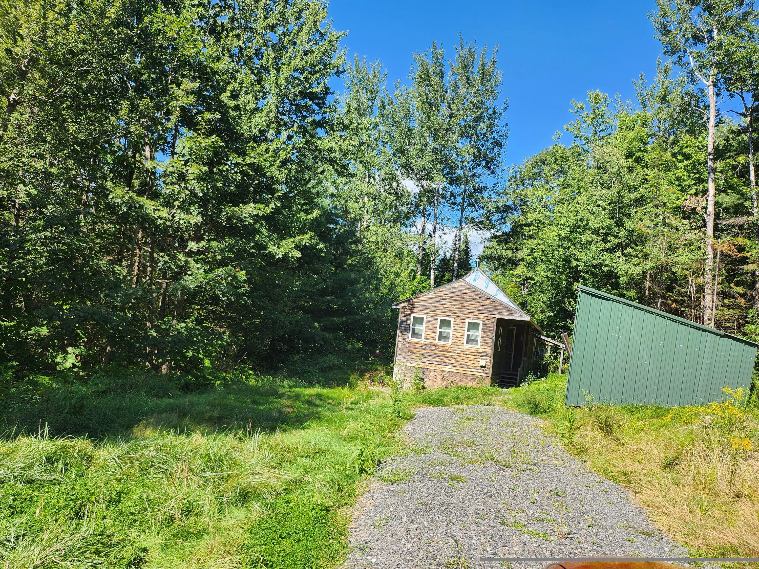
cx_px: 380
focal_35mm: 24
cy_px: 284
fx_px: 526
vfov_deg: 56.8
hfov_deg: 71.6
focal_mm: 5
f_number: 1.8
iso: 50
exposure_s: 1/1238
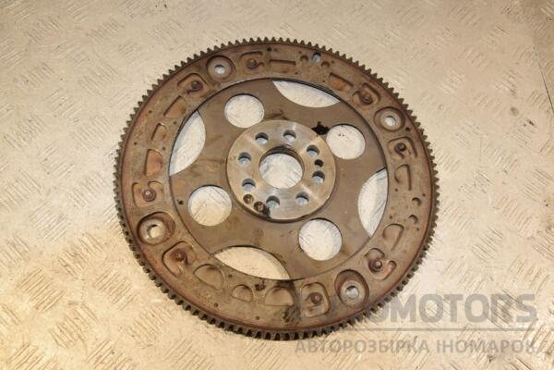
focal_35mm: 33
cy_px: 185
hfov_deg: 57.2
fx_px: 508
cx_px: 277
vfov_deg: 40.0
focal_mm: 22
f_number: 8
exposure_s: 1/200
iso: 800
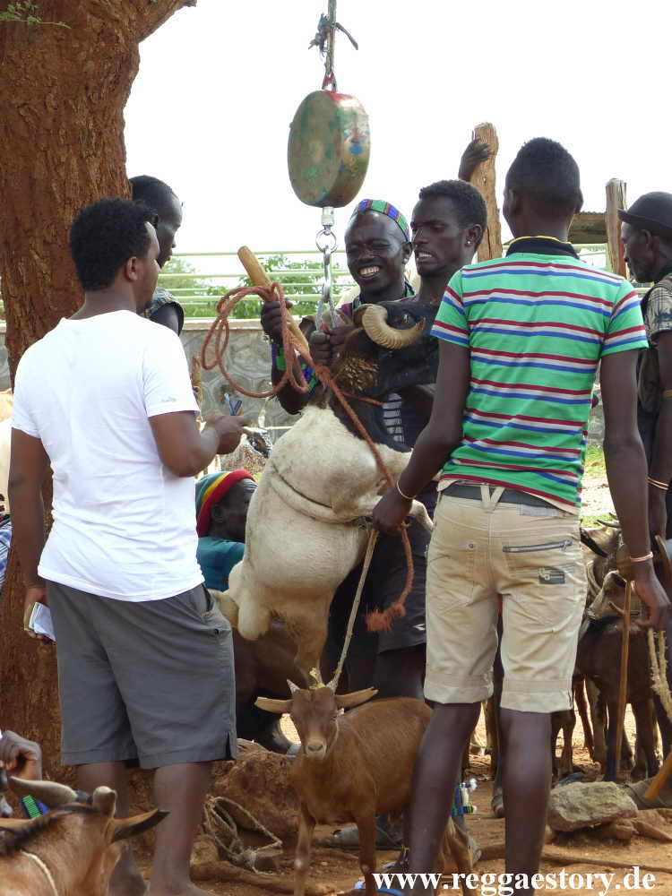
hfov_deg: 11.1
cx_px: 336
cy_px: 448
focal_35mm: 133
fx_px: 3443
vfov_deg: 14.8
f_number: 4
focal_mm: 23.9
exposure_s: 1/250
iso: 100
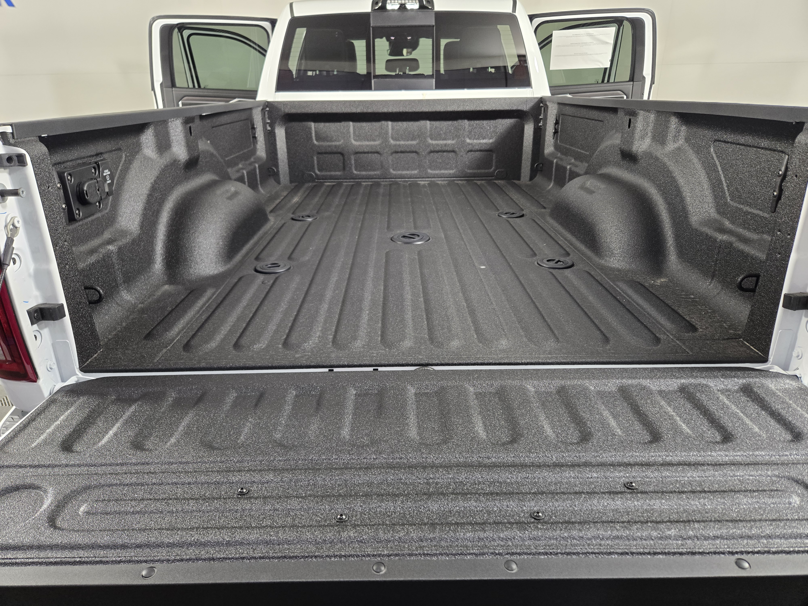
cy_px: 303
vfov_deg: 58.9
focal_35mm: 23
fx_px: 537
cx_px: 404
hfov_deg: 73.9
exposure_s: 1/120
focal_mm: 5.4
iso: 100
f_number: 1.8
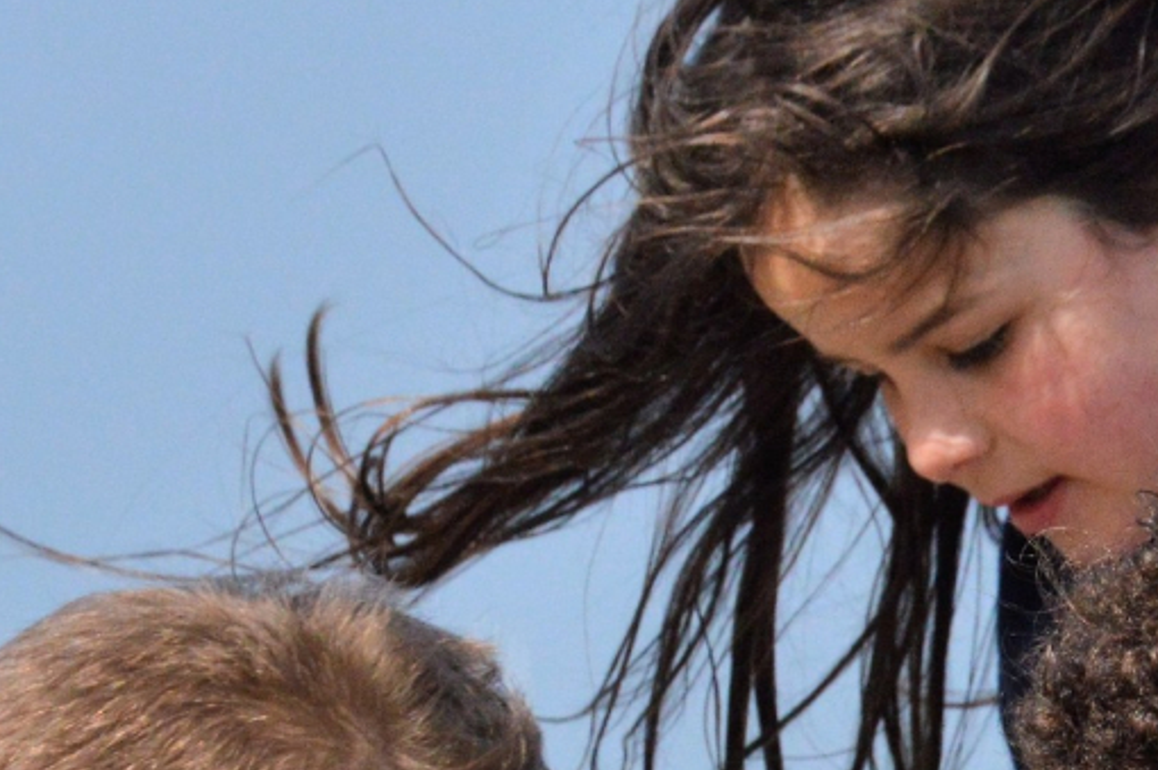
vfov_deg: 2.5
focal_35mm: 556
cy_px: 830
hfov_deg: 3.7
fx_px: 17860
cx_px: 1308
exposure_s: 1/3200
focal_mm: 105
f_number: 9
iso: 800
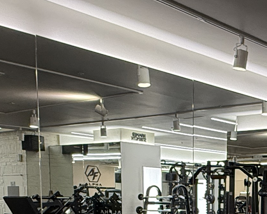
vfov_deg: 21.5
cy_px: 258
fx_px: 522
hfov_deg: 27.0
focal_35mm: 66
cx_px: 273
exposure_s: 1/120
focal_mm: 2.22
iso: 320
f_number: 2.2
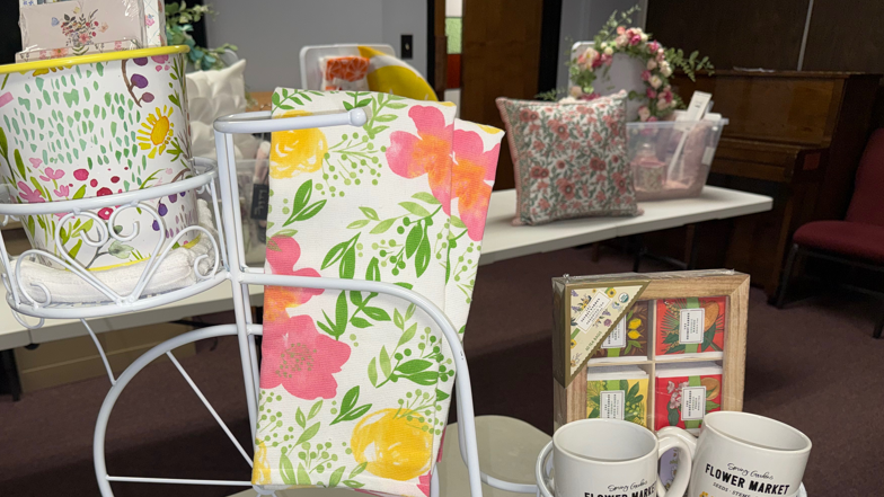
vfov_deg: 38.3
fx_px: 703
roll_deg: +1.1
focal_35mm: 30
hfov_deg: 64.0
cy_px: 351
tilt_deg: -21.9
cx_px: 379
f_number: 1.78
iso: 50
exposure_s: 1/55
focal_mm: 6.76
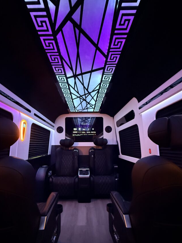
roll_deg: +0.6
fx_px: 119
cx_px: 85
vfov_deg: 89.7
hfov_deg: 74.6
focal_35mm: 17
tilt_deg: -0.2
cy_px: 147
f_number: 2.2
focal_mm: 2.22
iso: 1600
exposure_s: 1/37
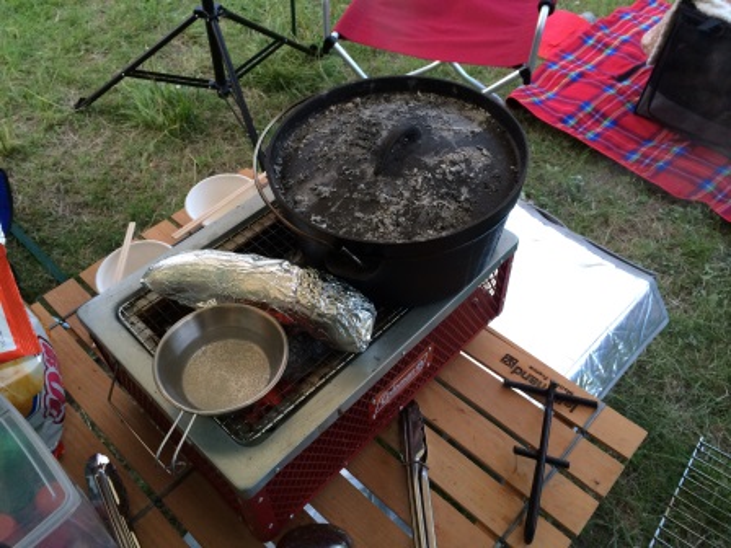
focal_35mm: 30
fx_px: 634
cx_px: 366
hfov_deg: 60.0
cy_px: 274
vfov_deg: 46.8
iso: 125
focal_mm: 4.12
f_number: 2.2
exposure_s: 1/30
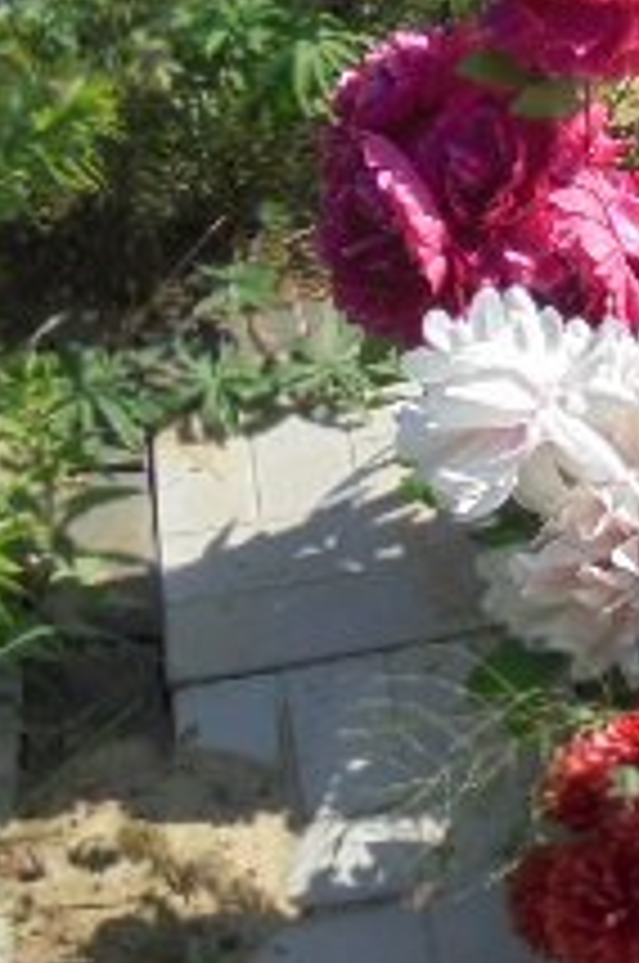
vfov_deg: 24.7
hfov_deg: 16.2
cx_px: 742
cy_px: 194
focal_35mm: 81
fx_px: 2163
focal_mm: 4.6
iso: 100
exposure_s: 1/125
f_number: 11.5
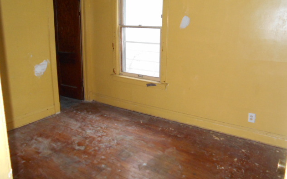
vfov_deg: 44.4
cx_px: 145
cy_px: 76
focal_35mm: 28
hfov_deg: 66.5
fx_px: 219
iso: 400
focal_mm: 4.6
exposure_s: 1/25
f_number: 3.2
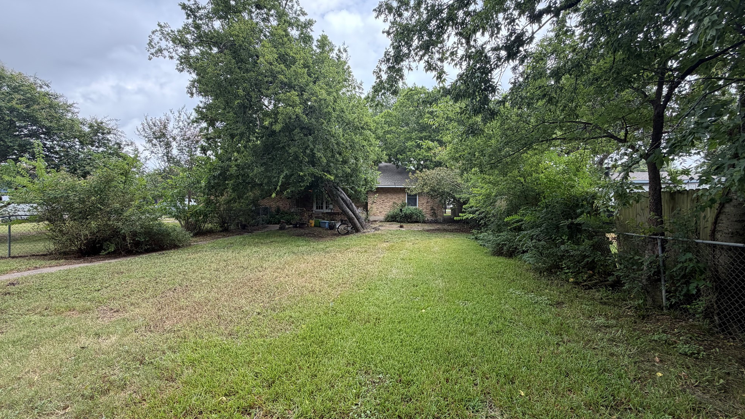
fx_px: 316
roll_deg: +0.2
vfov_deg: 67.1
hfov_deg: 99.4
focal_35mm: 16
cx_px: 371
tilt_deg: -1.0
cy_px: 213
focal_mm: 2.22
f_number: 2.2
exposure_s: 1/445
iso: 64
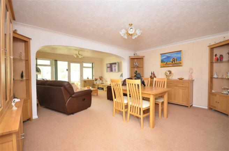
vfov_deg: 71.8
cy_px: 76
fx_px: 105
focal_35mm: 16
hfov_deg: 95.1
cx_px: 114
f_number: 5
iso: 200
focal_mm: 11
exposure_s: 1/10
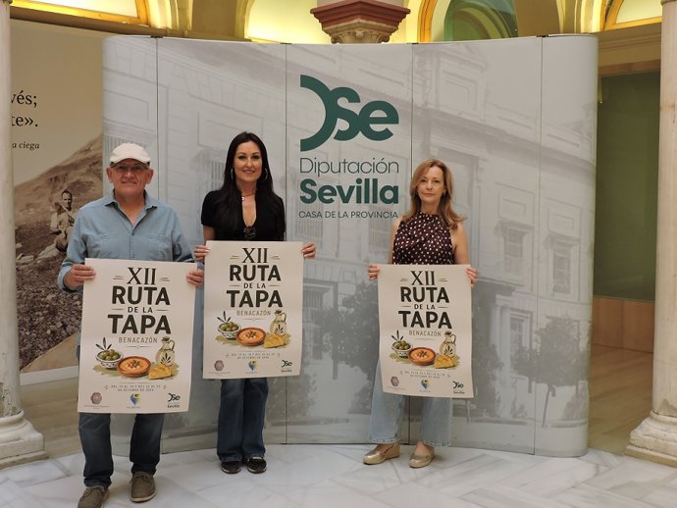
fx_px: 783
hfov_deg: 46.8
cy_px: 254
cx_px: 338
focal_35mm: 40
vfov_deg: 36.0
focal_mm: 7.1
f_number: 3.3
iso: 220
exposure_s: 1/50
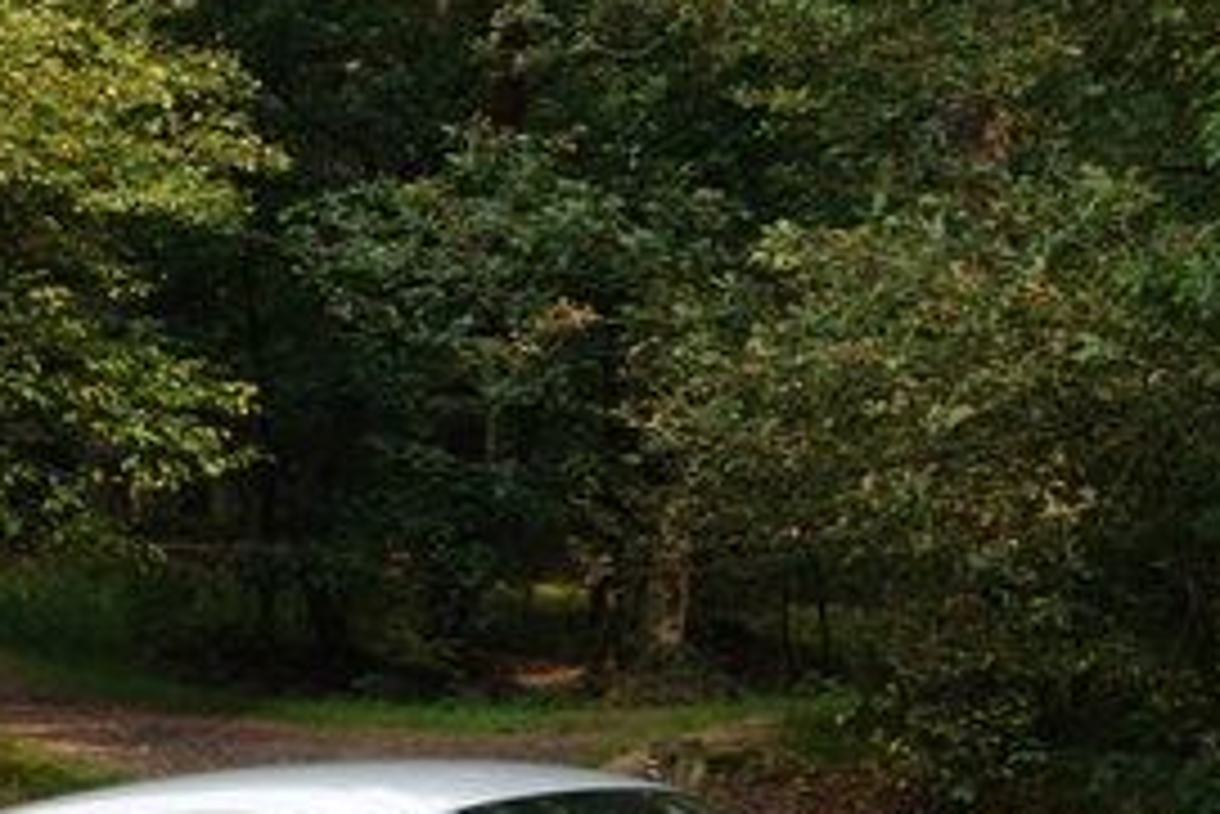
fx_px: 5188
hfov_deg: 13.4
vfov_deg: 8.9
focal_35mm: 153
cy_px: 738
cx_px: 524
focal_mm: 19.68
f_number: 8
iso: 100
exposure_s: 1/50
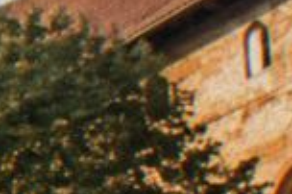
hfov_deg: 6.1
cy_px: 478
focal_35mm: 316
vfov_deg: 4.2
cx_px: -498
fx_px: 2560
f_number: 10
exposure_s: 1/100
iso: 320
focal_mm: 48
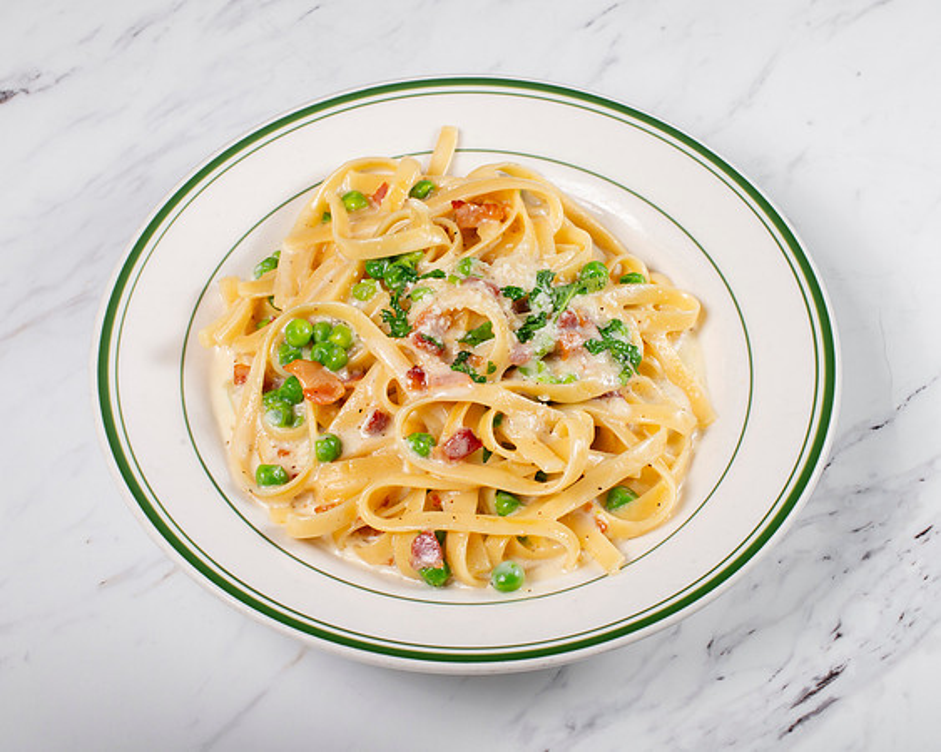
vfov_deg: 22.9
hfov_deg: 28.4
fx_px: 1858
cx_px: 482
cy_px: 375
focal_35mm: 67
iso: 200
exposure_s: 1/250
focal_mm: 50
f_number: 11
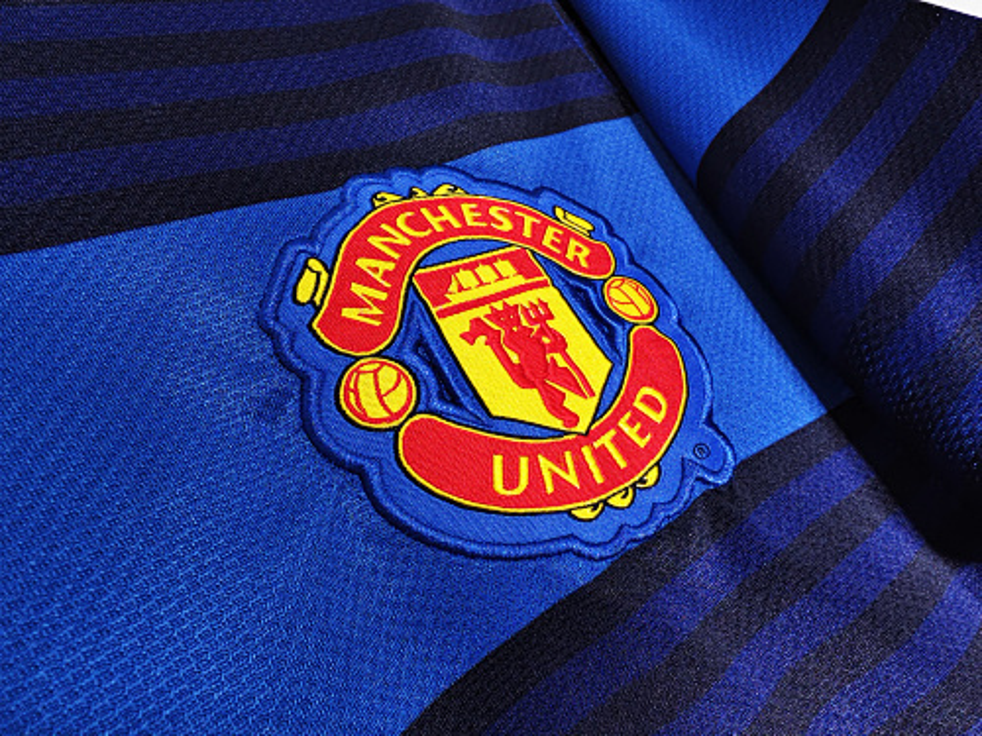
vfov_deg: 58.9
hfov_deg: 73.9
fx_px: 652
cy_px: 368
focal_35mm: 23
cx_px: 491
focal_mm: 2.59
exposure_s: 1/50
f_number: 2.2
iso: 326
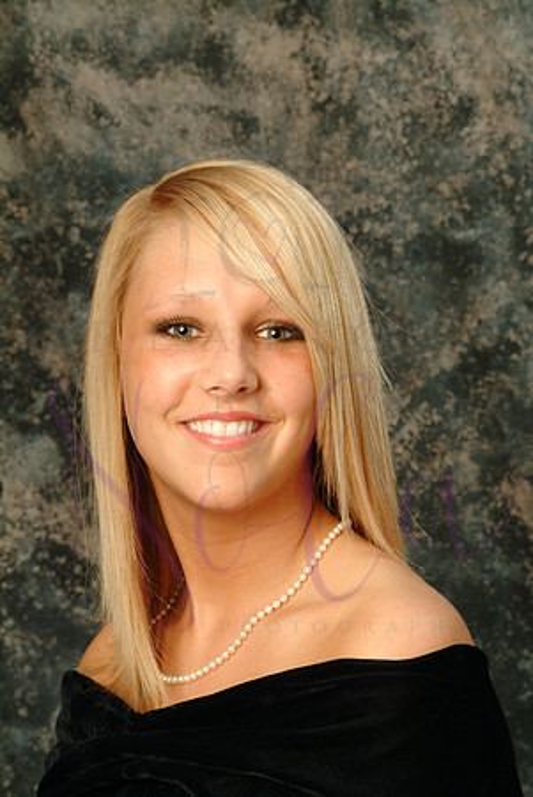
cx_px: 266
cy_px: 398
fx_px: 3722
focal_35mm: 168
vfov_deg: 12.2
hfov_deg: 8.2
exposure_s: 1/125
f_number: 11
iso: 400
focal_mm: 112
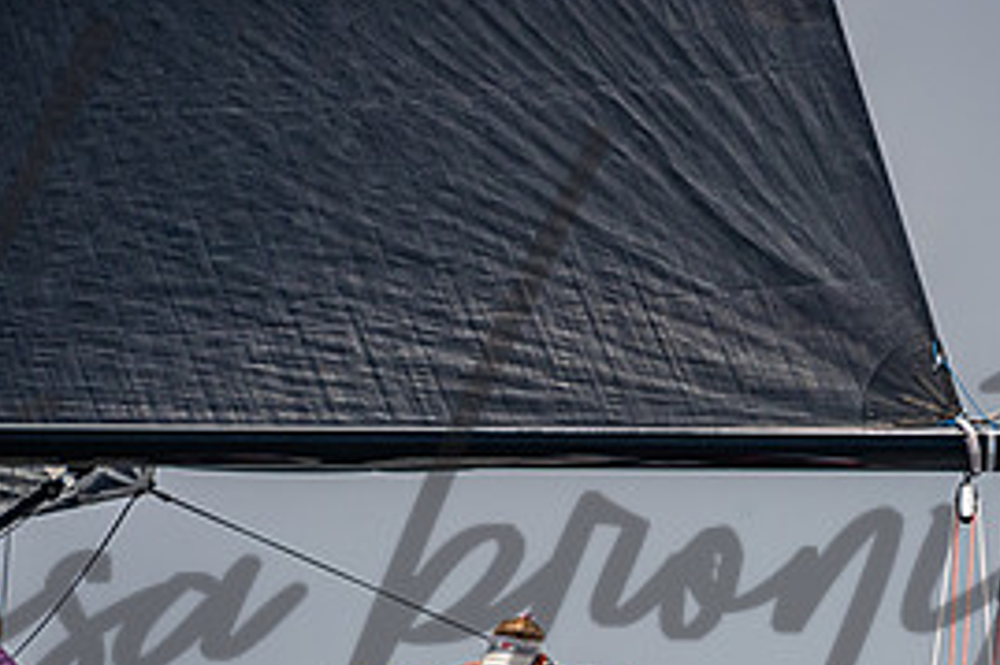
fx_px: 24206
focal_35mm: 872
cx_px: 647
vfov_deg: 1.6
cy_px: 548
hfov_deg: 2.4
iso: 400
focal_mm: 400
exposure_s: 1/3200
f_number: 8
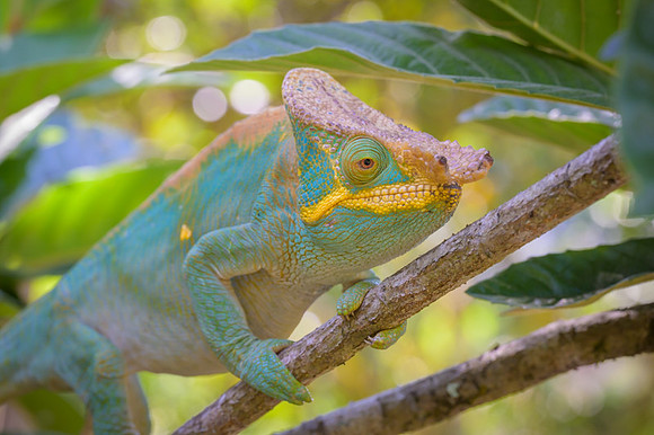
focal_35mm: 131
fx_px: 2383
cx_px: 340
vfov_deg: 10.4
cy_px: 163
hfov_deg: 15.6
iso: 800
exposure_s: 1/125
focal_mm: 105
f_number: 9
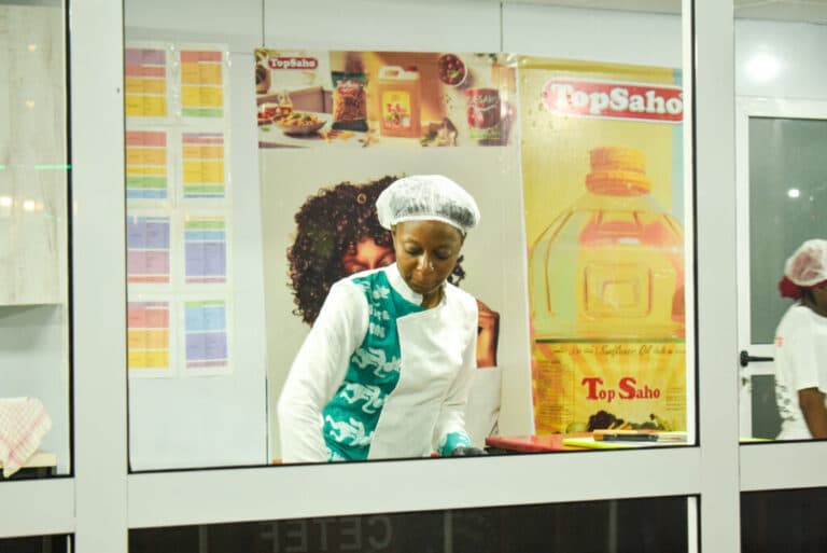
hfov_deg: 24.6
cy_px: 276
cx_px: 414
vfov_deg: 16.6
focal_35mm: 82
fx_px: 1896
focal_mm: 55
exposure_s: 1/40
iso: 500
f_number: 5.6
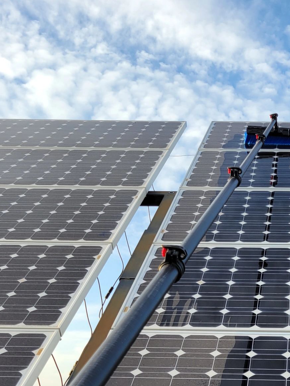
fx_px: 637
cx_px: 281
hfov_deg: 24.6
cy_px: 391
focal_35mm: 57
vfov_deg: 31.1
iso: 40
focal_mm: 5.4
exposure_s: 1/590
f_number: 1.8
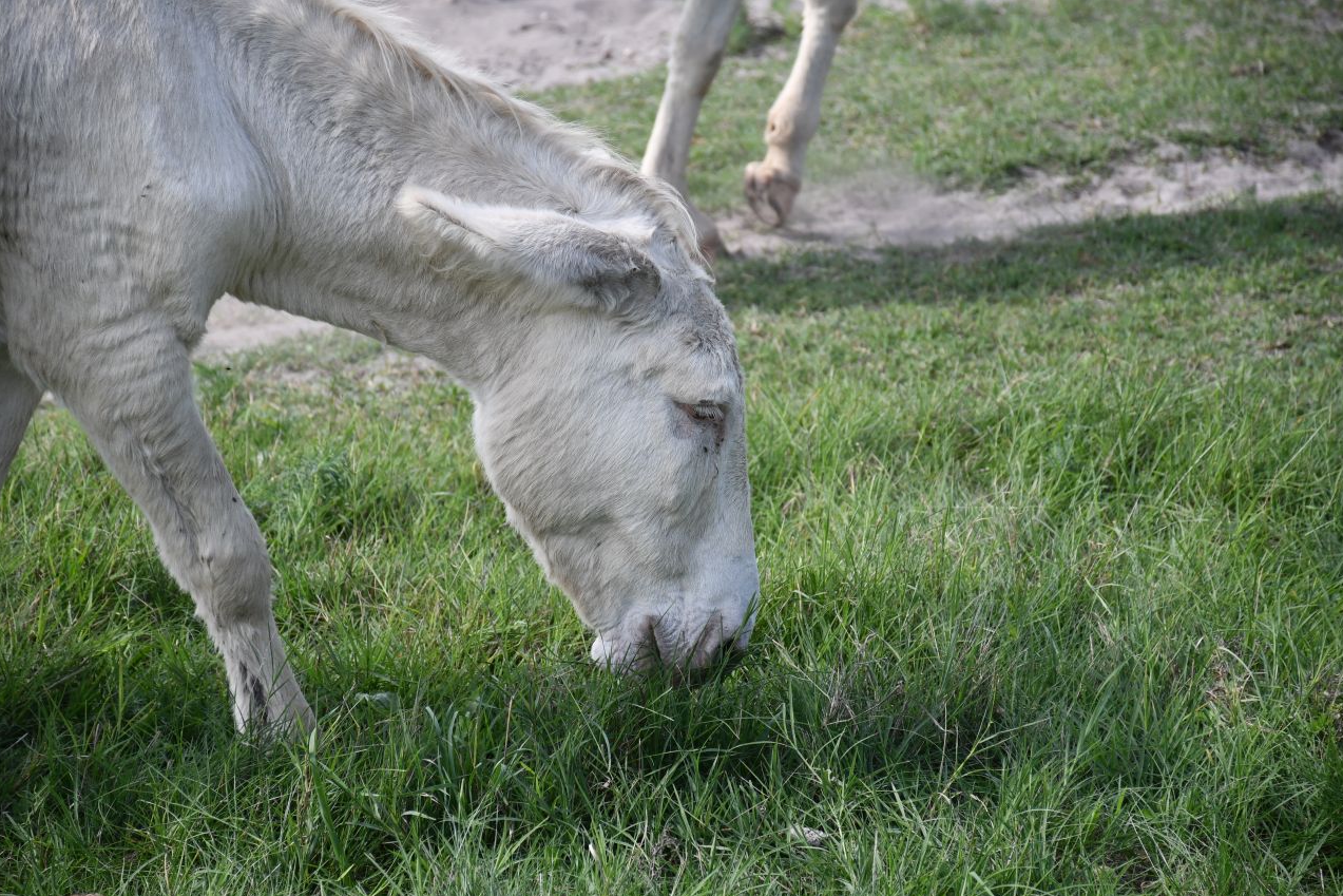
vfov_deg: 7.5
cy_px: 449
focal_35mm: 184
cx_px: 672
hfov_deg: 11.2
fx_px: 6865
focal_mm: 122
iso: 400
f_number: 5.6
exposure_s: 1/1250
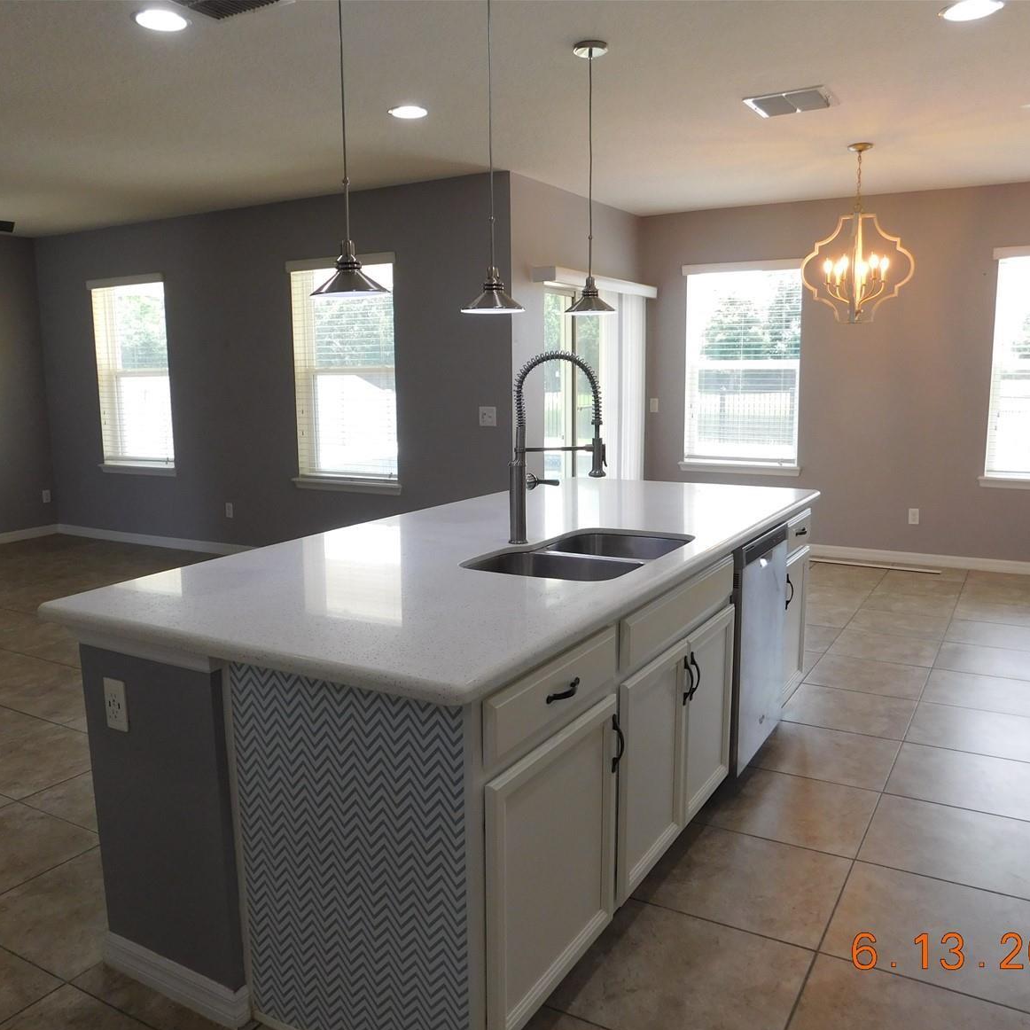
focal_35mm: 28
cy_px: 531
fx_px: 943
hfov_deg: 57.3
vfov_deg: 57.3
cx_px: 493
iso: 125
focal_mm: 4
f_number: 3
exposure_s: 1/80
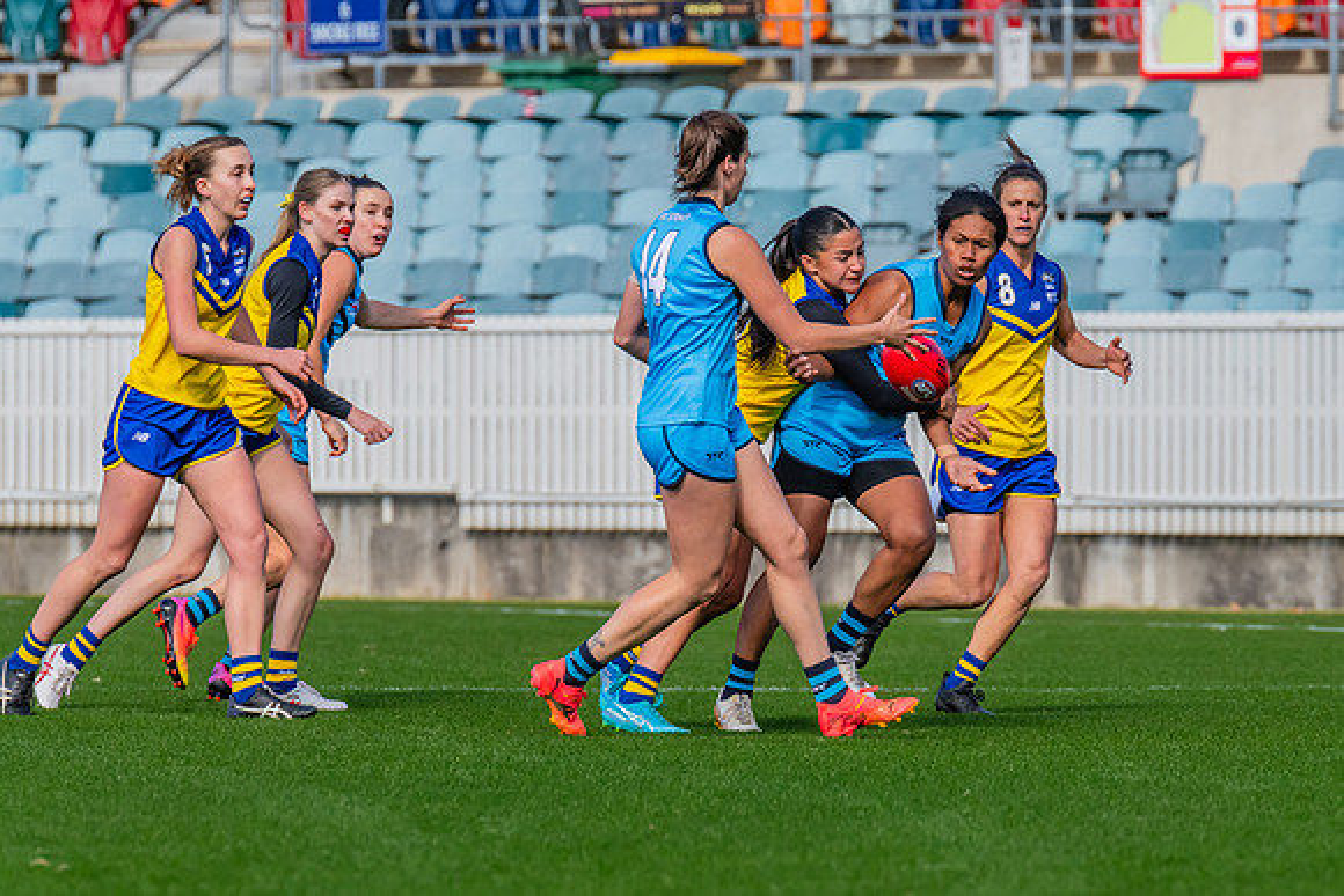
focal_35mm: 548
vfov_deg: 2.5
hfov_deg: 3.8
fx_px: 20460
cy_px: 493
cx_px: 866
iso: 800
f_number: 8
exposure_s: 1/1250
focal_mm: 420
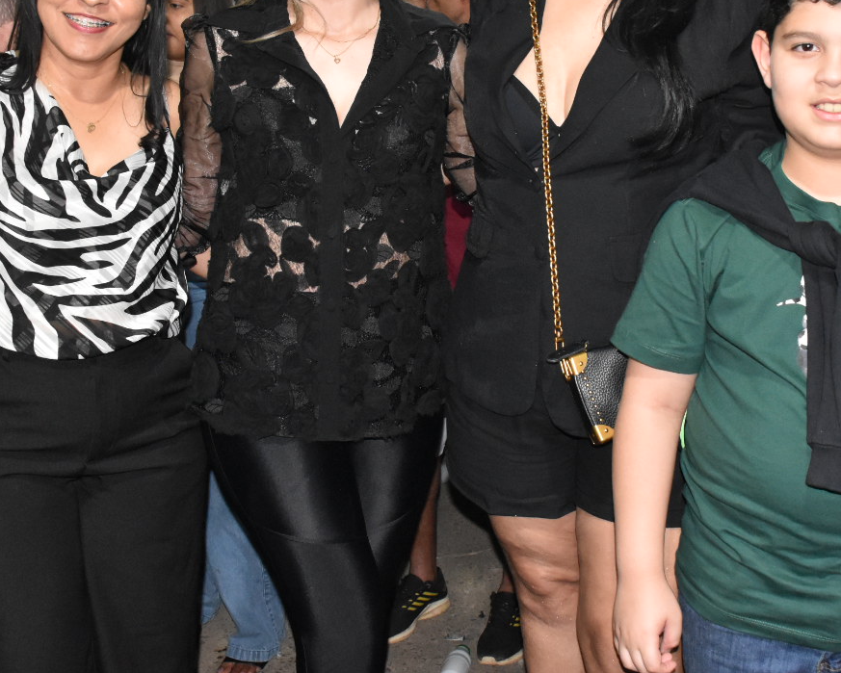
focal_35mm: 47
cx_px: 482
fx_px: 1170
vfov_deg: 31.8
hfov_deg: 39.4
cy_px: 208
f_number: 5.6
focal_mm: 18
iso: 3200
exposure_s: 1/100
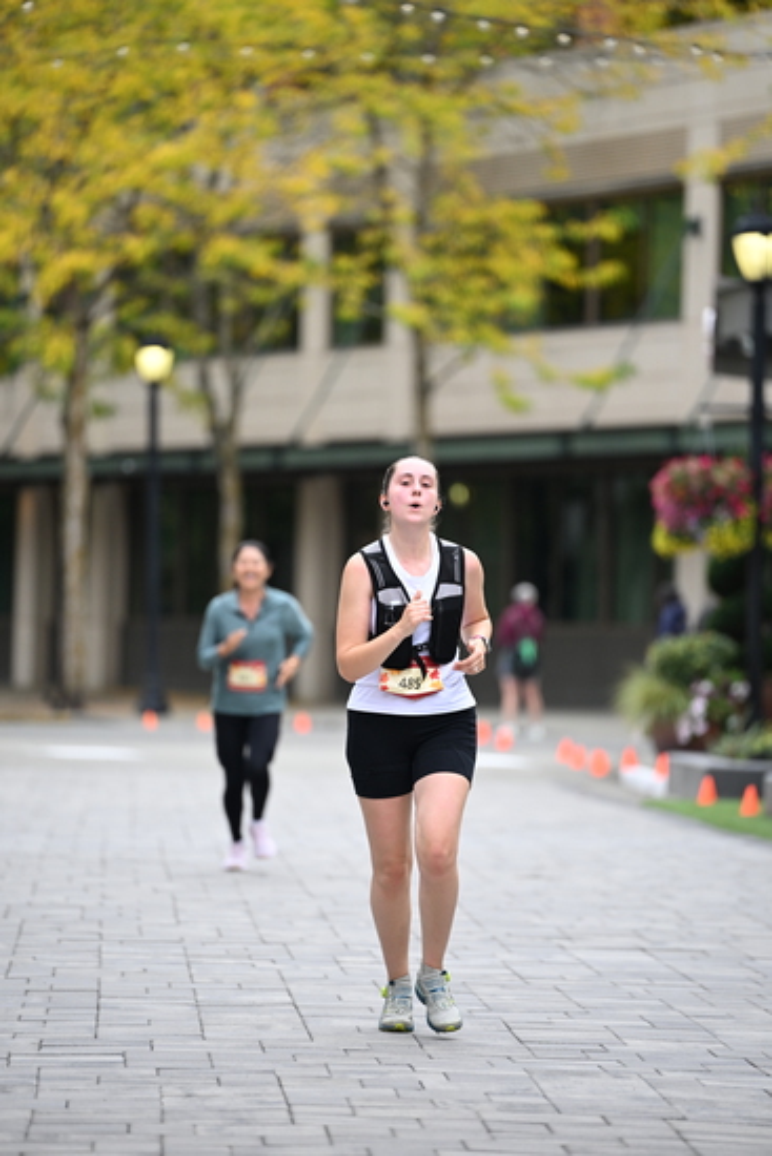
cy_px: 578
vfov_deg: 10.3
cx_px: 386
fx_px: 6429
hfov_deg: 6.9
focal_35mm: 200
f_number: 2.8
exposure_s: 1/2000
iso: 640
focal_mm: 200
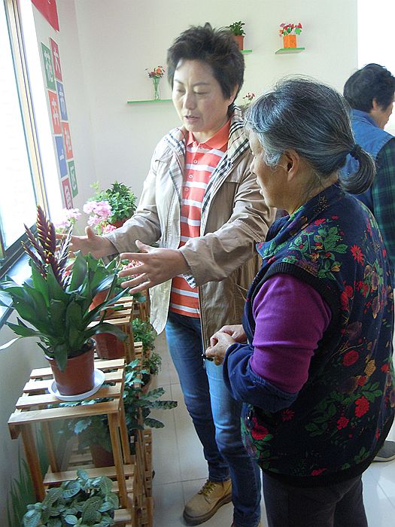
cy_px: 264
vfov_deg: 60.0
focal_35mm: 30
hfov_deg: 46.8
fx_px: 456
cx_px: 198
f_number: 3.5
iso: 400
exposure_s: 1/20
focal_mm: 5.4
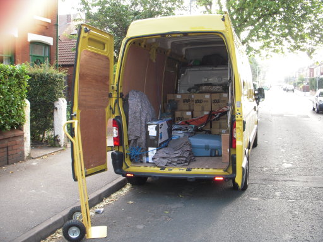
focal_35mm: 38
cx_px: 162
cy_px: 121
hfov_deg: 49.0
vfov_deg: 37.7
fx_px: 355
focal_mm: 6.3
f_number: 3.3
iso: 100
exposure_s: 1/60
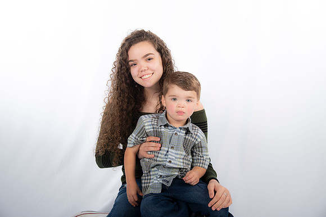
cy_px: 108
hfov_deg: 38.2
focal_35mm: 52
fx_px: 471
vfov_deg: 26.0
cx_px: 163
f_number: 5.6
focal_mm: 52
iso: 100
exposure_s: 1/200
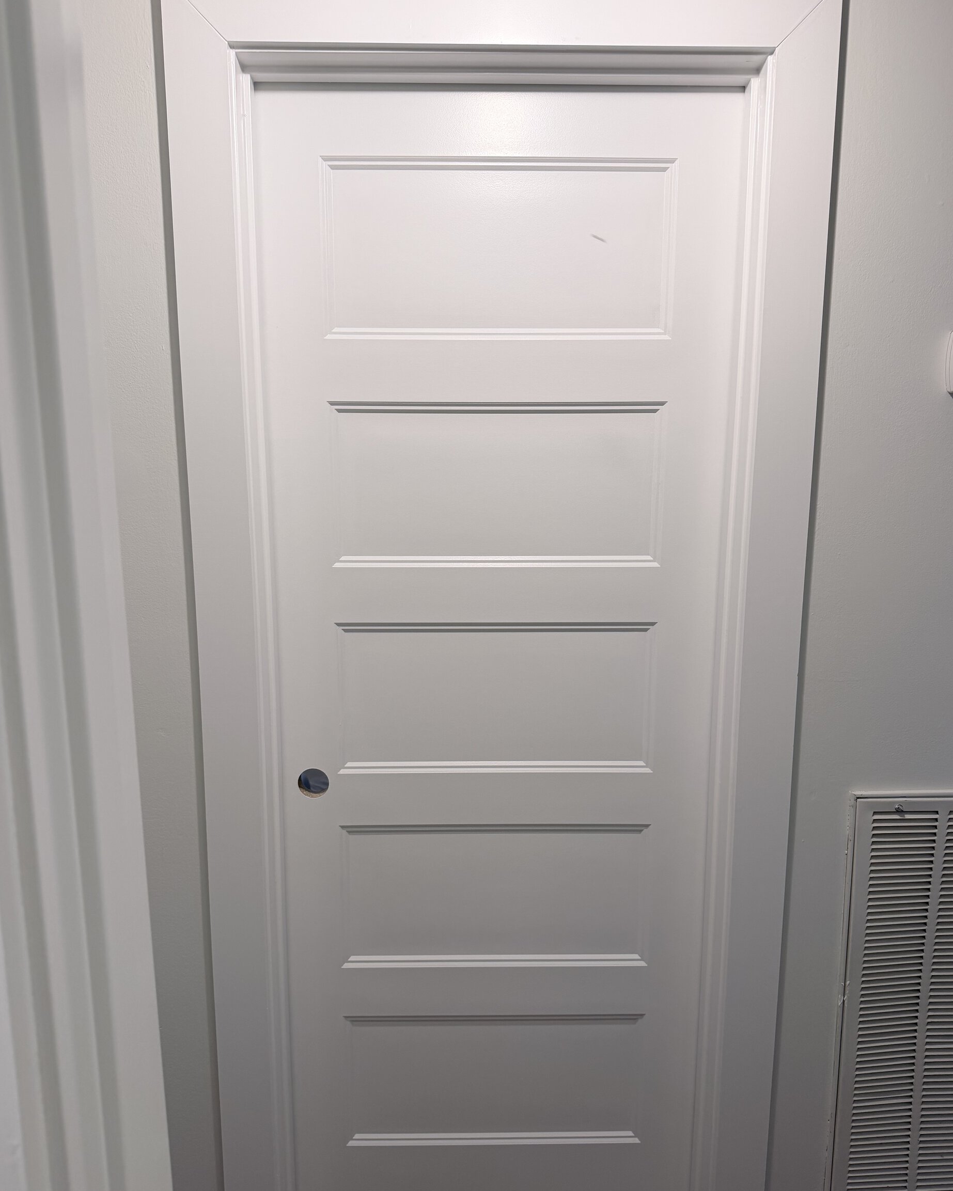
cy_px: 628
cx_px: 479
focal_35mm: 26
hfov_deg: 54.9
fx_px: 917
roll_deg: +0.3
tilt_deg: -10.6
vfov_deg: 66.0
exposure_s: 1/60
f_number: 1.78
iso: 100
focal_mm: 6.76
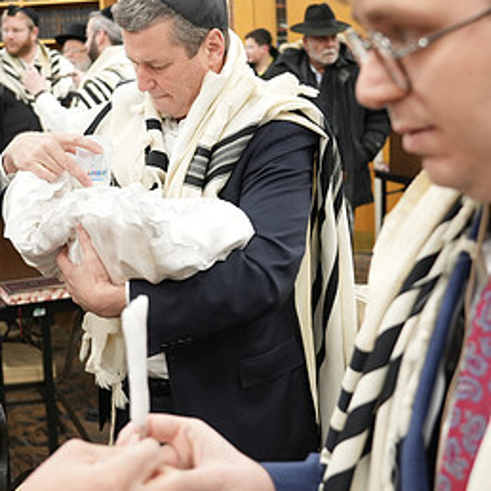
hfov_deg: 27.3
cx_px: 228
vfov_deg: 27.2
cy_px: 193
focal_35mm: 63
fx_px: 1011
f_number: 4
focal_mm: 33
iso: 1600
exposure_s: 1/100
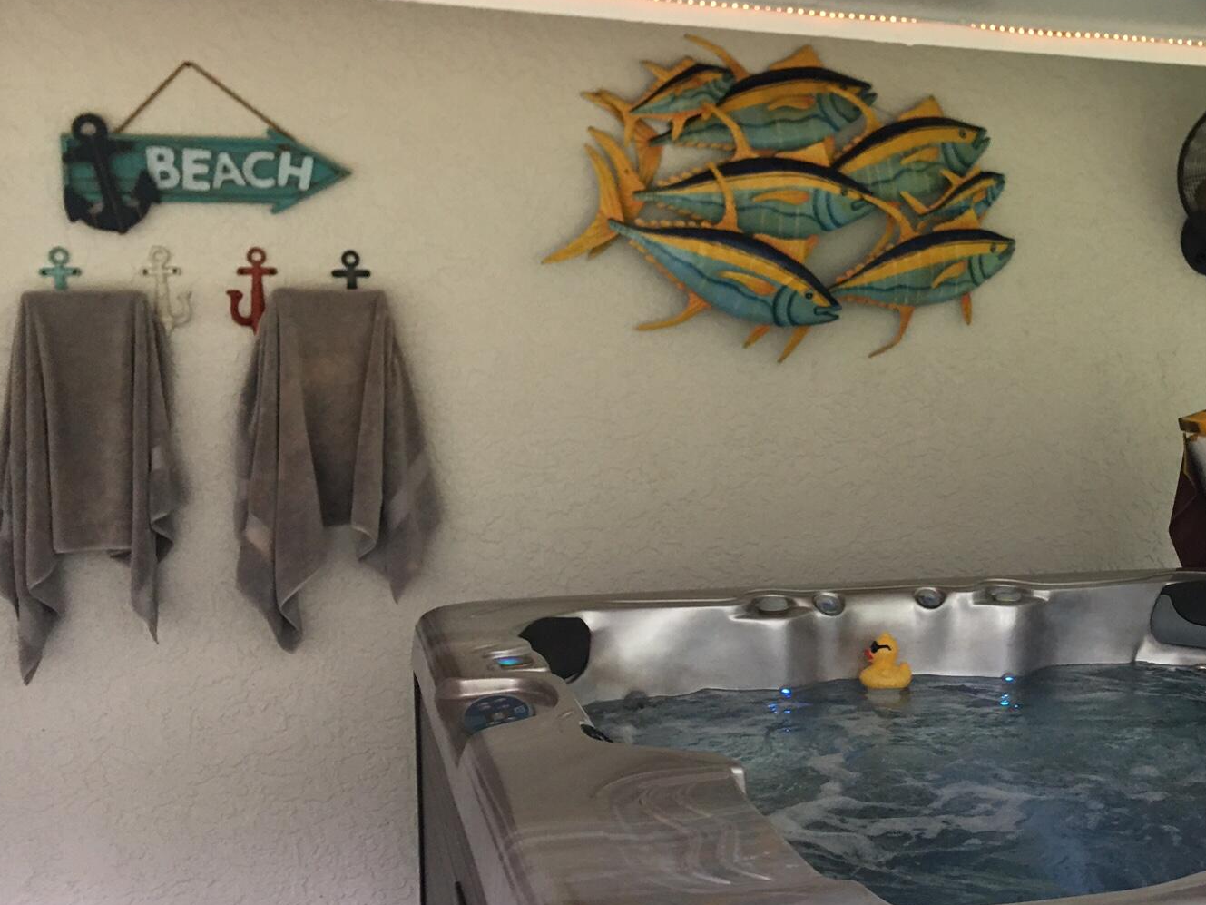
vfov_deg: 32.9
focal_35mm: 44
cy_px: 456
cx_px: 871
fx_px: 1533
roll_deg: +0.4
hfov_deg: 41.9
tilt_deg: -3.7
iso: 50
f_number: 2.2
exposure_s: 1/15
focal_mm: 4.15
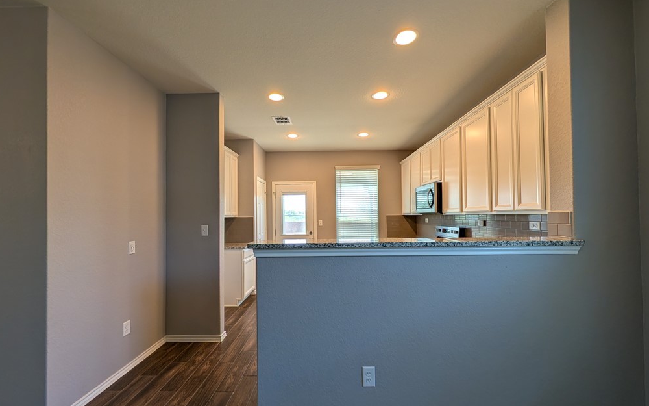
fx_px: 230
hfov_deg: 109.4
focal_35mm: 13
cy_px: 214
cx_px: 324
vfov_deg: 82.8
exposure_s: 1/150
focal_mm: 2.02
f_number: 1.7
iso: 48
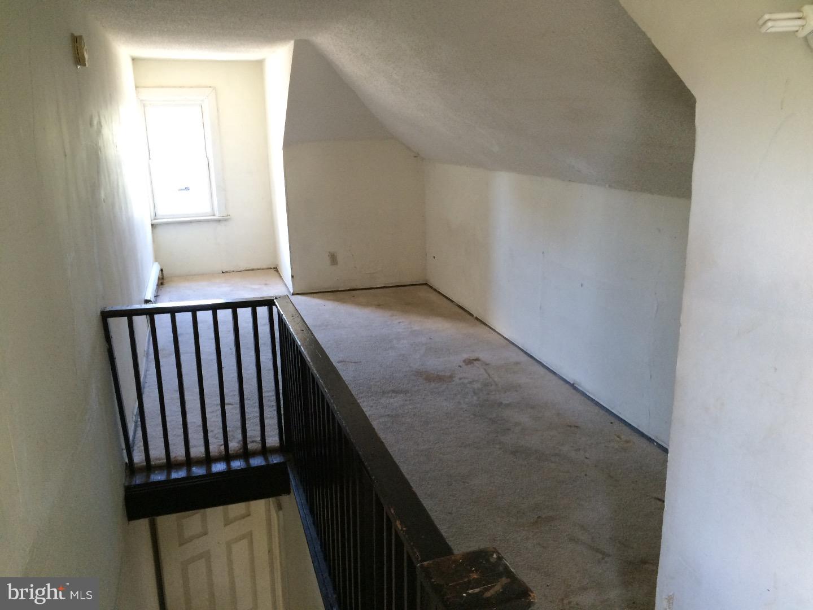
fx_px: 681
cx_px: 406
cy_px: 305
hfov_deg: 61.7
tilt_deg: -13.9
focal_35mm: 29
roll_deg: +0.4
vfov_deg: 48.2
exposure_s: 1/30
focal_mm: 4.15
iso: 125
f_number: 2.2
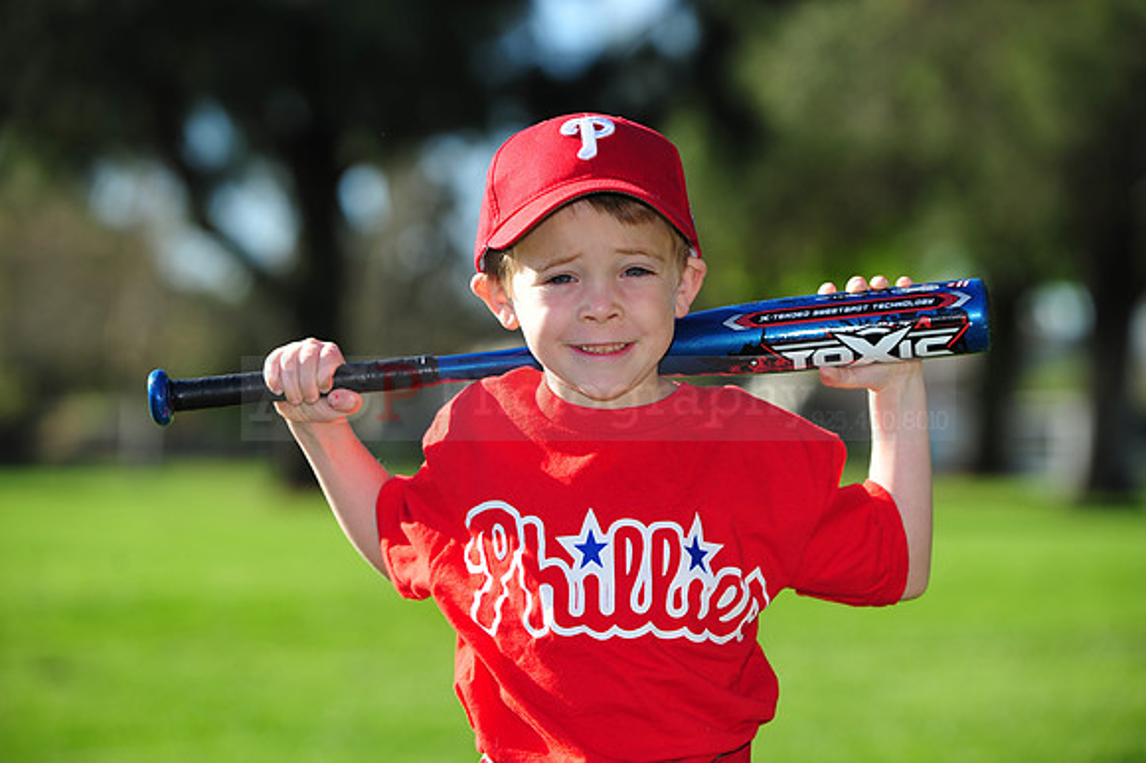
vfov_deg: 10.1
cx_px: 573
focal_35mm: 135
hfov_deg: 15.2
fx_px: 4295
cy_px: 382
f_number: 4.5
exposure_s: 1/800
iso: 200
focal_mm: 135
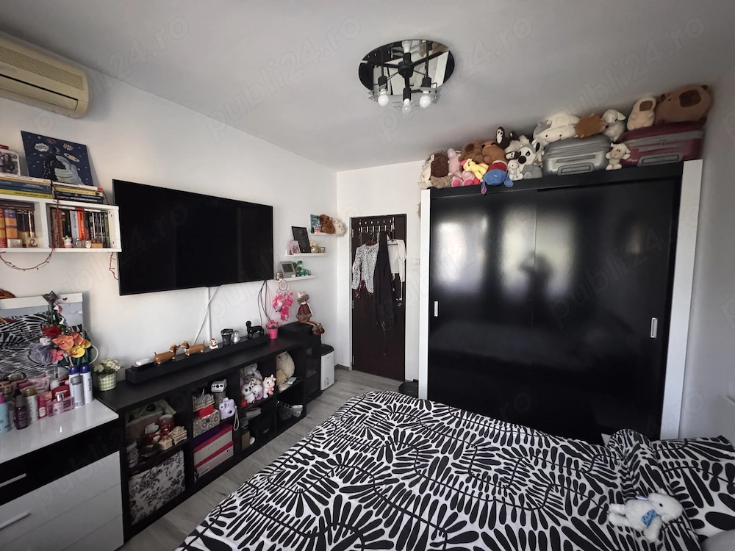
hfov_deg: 102.1
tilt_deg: -3.6
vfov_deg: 85.7
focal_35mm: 14
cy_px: 276
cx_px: 368
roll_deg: -0.1
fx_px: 297
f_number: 2.2
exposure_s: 1/40
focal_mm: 2.22
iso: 1250
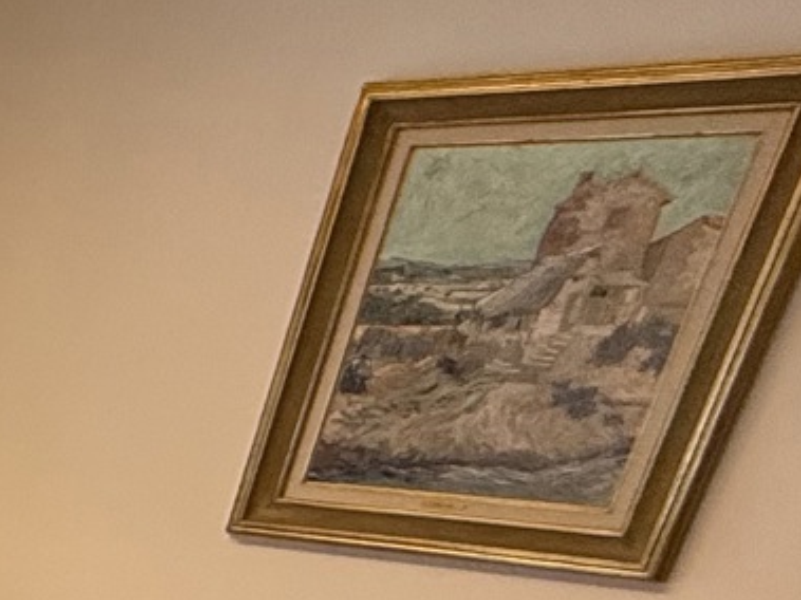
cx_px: -898
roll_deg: -1.4
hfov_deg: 17.3
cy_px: 1063
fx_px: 1642
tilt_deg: -23.4
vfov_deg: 17.2
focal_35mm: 71
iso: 160
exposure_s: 1/50
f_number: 2.2
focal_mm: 2.22
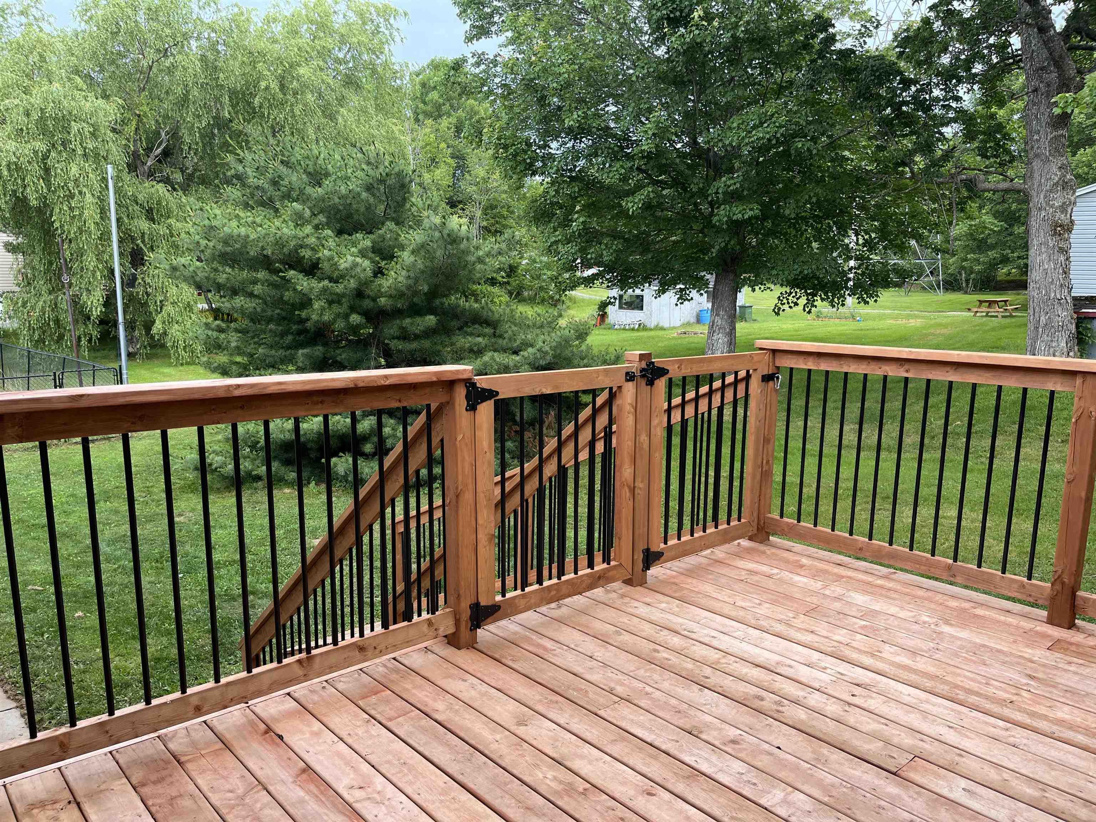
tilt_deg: -9.9
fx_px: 823
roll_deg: -0.7
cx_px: 548
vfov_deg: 53.1
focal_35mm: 26
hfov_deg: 67.3
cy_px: 411
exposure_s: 1/230
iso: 40
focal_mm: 5.1
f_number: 1.6
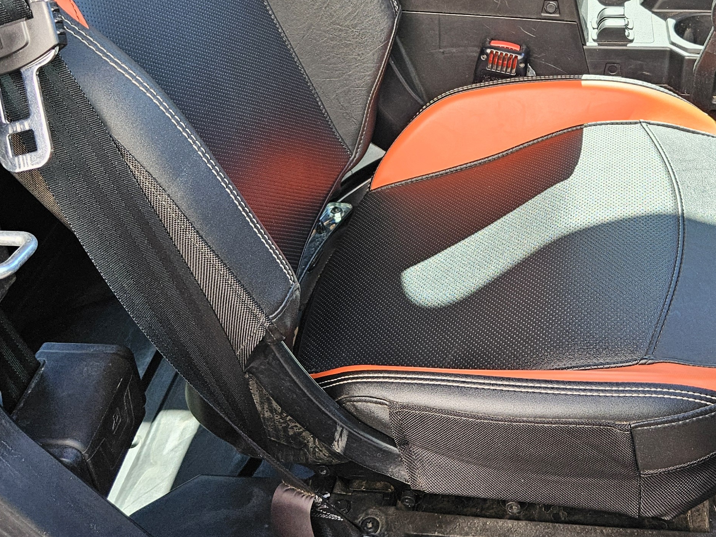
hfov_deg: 38.4
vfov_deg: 28.1
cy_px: 14
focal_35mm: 49
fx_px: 1013
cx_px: 492
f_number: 1.8
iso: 80
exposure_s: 1/180
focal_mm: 5.4
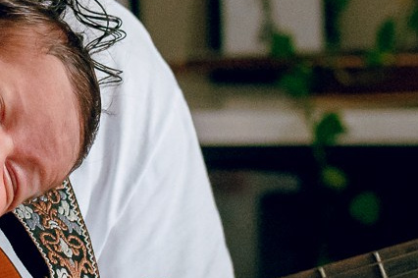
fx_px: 1937
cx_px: -72
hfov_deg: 12.1
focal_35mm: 167
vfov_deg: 8.2
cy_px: 26
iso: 3200
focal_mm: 35
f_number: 3.2
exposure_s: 1/200
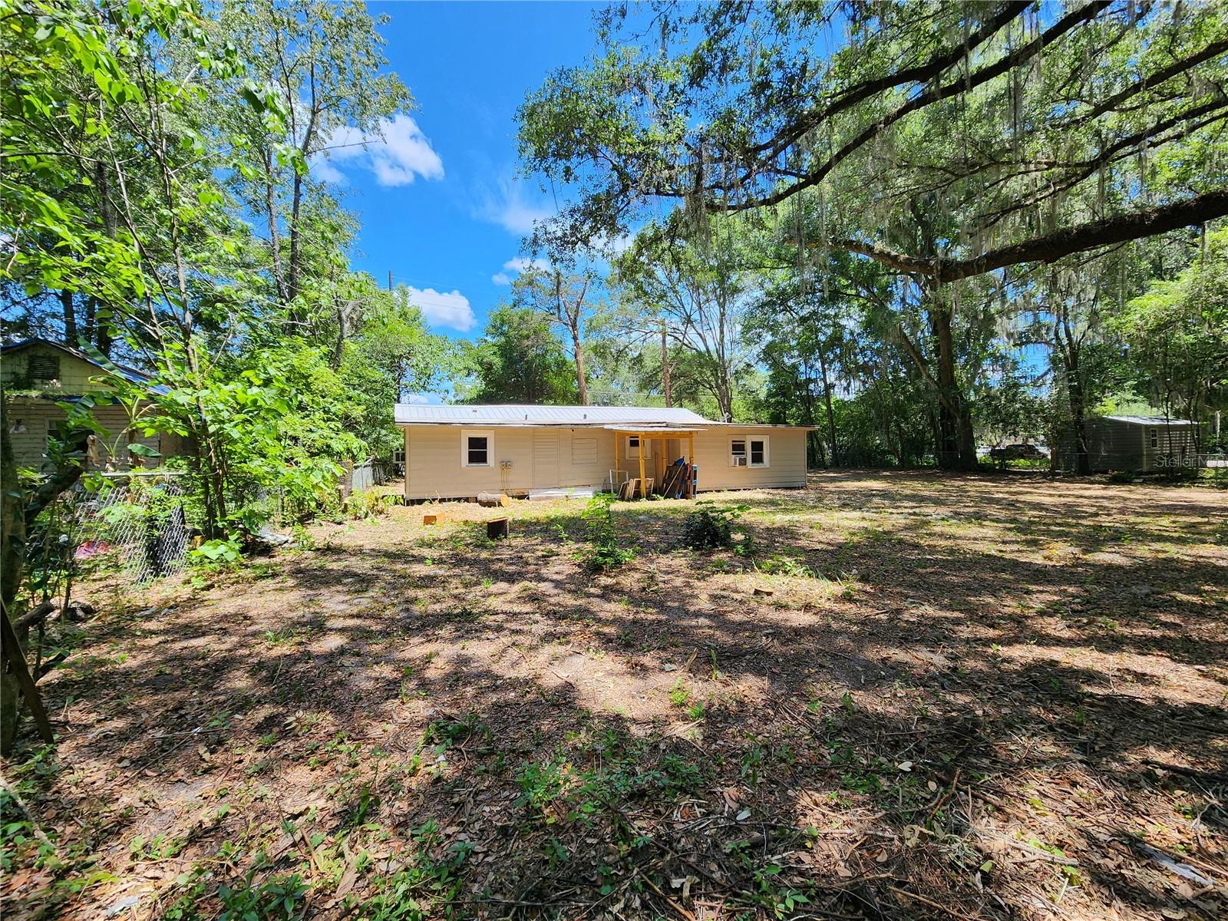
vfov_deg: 89.9
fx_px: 461
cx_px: 614
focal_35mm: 13
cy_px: 460
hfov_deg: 106.2
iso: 50
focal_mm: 2.2
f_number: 2.2
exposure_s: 1/614
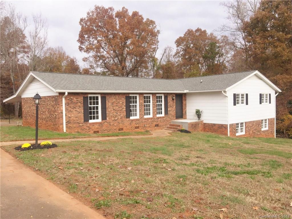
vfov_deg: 48.2
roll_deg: +1.0
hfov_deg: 61.7
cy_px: 110
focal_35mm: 29
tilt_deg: -2.8
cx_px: 146
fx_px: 245
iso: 32
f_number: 2.2
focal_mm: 4.15
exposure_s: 1/1721
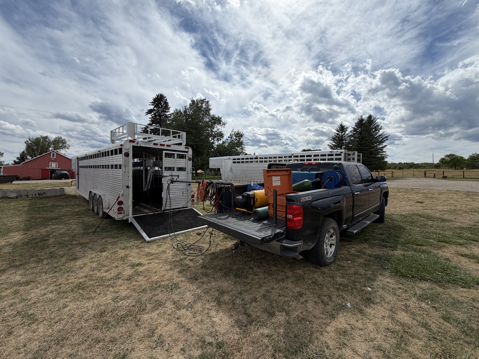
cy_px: 180
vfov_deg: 85.7
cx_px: 240
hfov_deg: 102.1
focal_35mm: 14
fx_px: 194
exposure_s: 1/1613
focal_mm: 2.22
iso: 20
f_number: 2.2
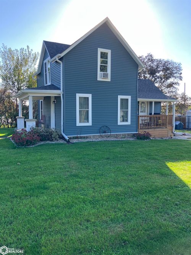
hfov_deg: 49.7
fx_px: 206
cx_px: 96
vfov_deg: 63.5
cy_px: 128
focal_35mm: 28
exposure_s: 1/316
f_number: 1.8
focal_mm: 3.99
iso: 32
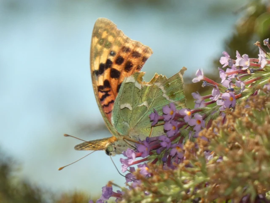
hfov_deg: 3.8
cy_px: 102
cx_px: 135
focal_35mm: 515
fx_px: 4017
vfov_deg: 2.9
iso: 250
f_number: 5.6
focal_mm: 92.3
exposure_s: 1/320
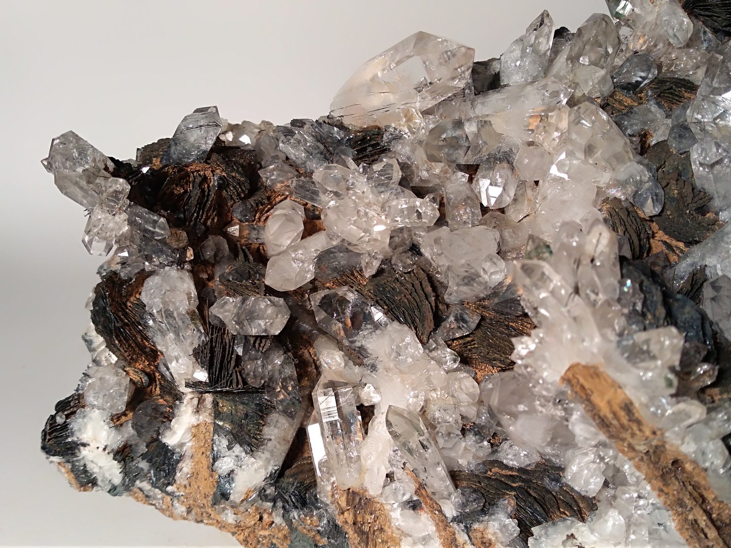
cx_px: 366
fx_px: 549
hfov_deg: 67.3
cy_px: 274
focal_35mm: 26
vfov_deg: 53.1
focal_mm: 3.54
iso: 100
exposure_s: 1/153
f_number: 2
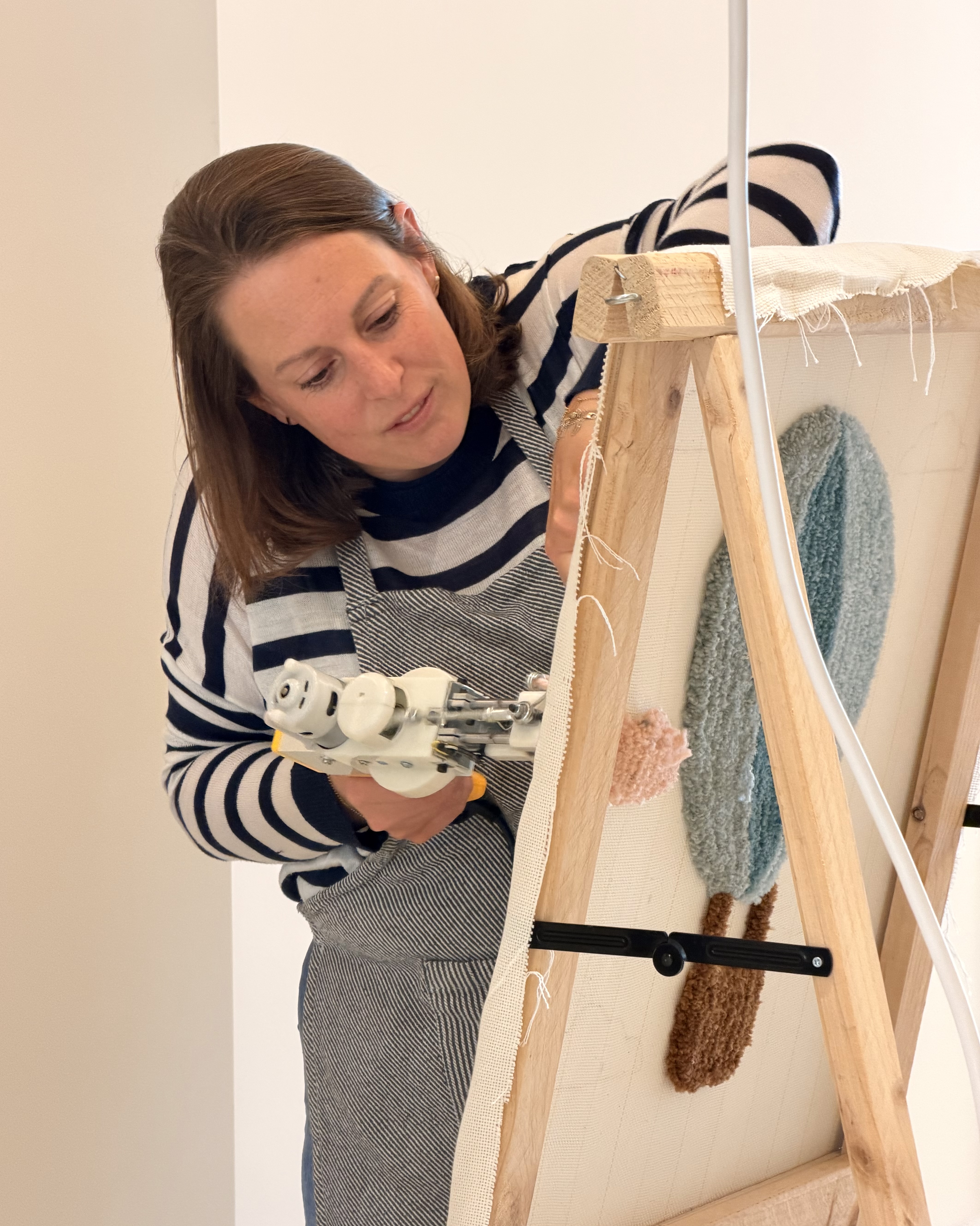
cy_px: 657
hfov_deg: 14.7
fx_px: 3807
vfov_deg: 18.3
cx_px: 487
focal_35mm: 105
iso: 320
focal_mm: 16.89
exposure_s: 1/50
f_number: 2.8
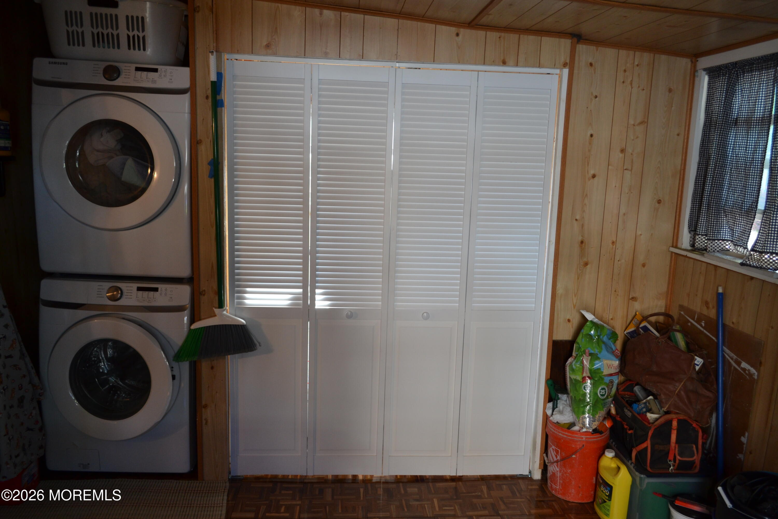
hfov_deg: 67.4
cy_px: 260
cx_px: 389
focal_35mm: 27
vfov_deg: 47.9
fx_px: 583
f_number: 3.5
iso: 400
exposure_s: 1/50
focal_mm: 18
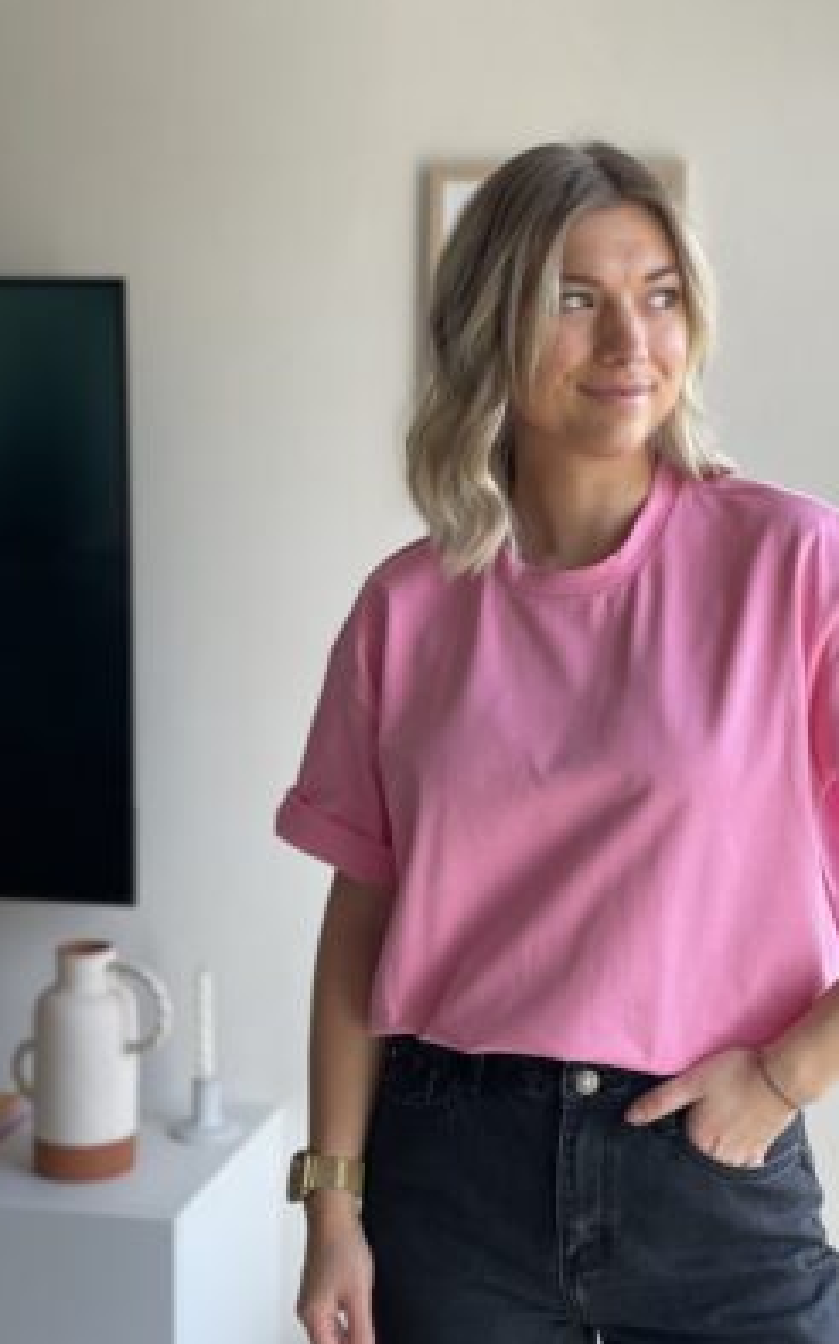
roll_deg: -0.2
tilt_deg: -5.9
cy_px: 672
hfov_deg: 23.1
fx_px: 2050
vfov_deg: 36.3
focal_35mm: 56
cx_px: 477
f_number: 2
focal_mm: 6
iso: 40
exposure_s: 1/122
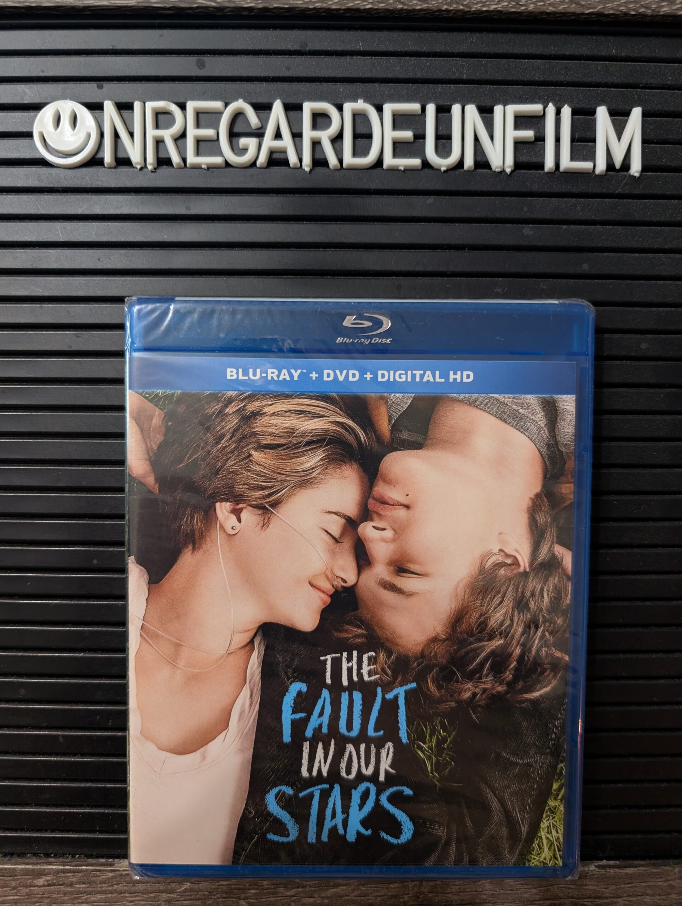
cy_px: 453
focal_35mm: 24
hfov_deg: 56.9
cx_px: 341
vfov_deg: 71.5
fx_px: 629
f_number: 1.68
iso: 609
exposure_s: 1/120
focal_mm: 6.9
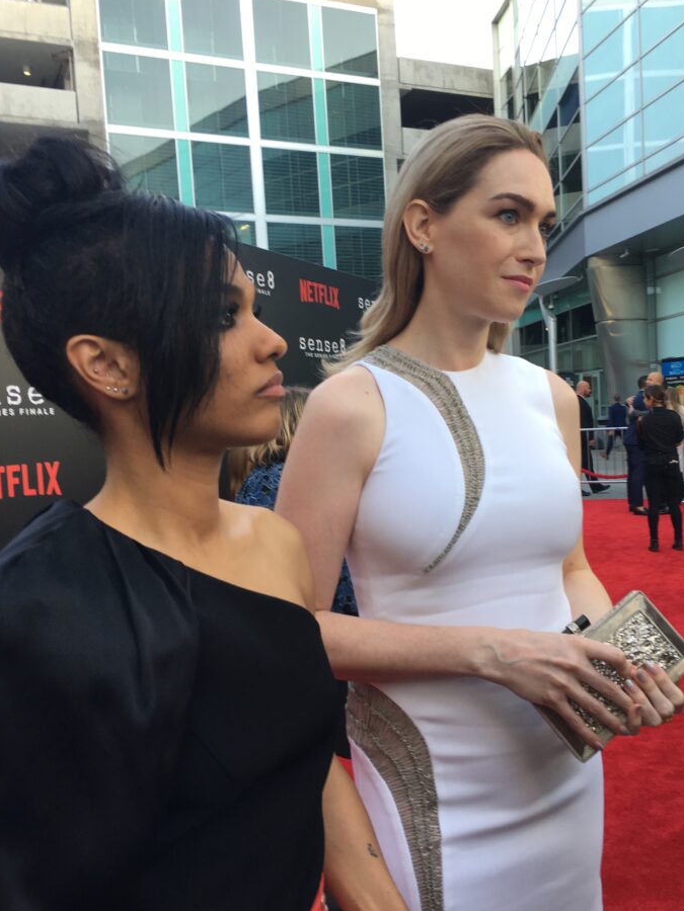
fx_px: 869
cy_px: 482
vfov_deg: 55.3
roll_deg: +3.8
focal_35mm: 33
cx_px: 380
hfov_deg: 42.9
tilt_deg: -1.8
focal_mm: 4.15
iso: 25
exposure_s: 1/60
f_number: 2.2
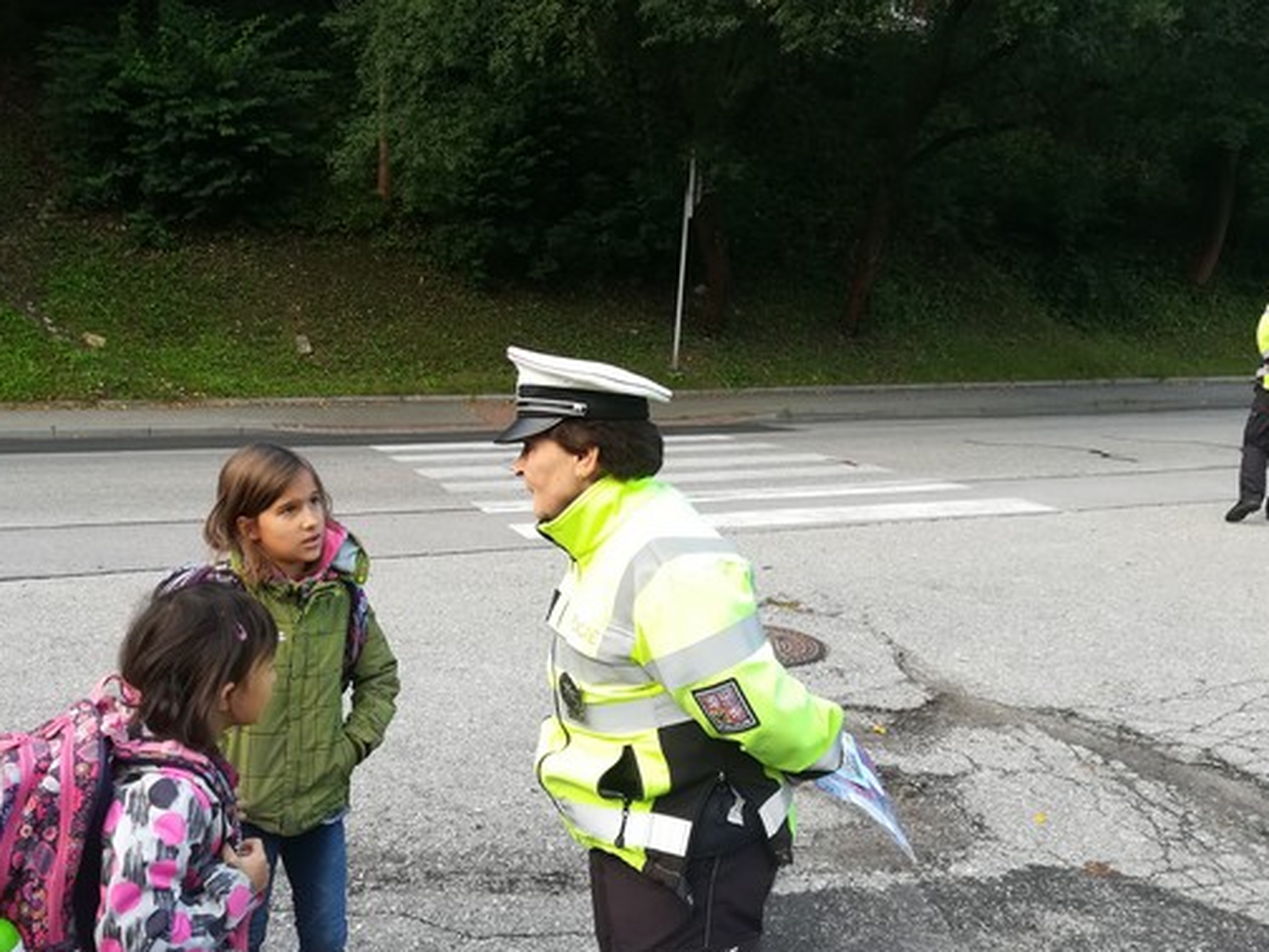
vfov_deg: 42.6
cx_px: 534
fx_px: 1210
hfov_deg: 55.1
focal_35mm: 33
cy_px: 602
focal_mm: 3.83
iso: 64
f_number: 2.2
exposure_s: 1/100
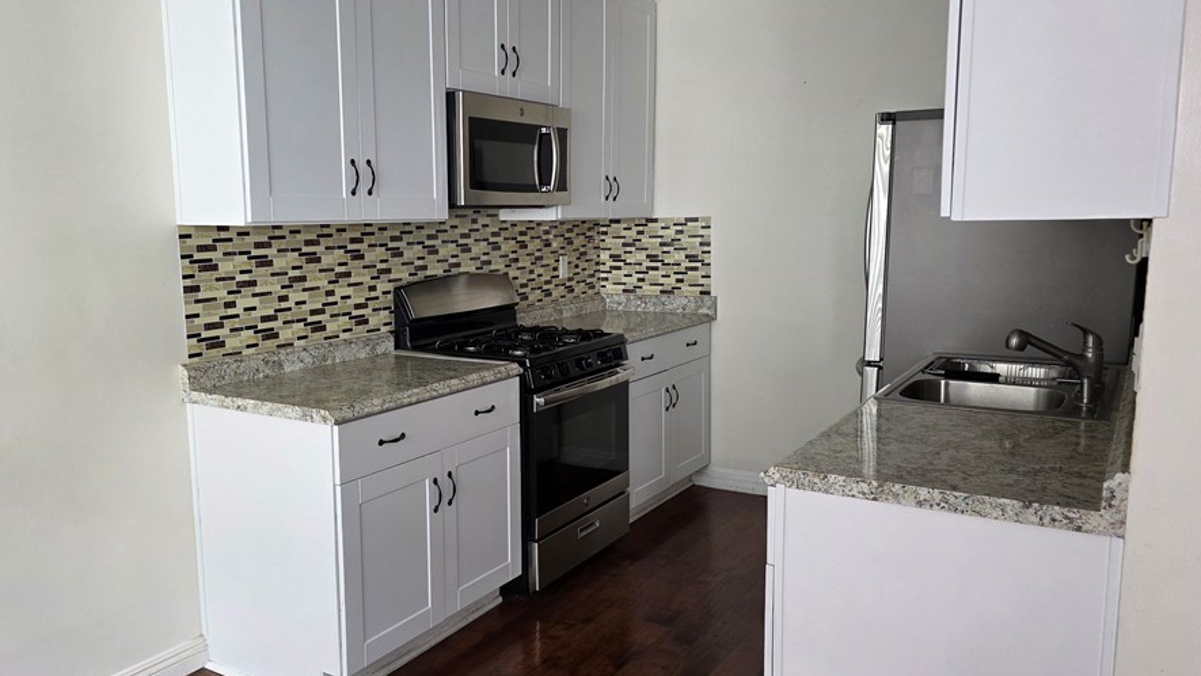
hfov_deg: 65.9
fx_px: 924
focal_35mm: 29
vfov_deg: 40.2
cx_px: 539
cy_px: 353
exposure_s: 1/180
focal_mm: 6.3
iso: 250
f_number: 1.7
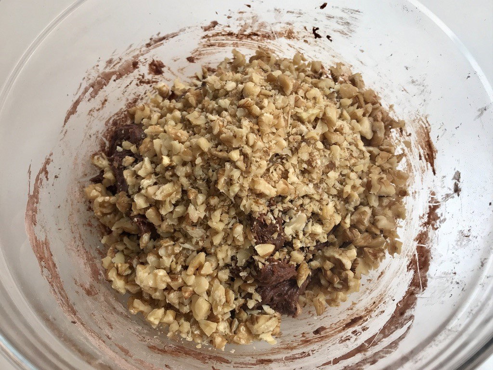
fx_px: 399
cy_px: 185
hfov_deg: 63.4
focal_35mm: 28
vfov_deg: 49.7
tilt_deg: -67.6
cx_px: 246
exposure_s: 1/100
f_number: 1.8
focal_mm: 3.99
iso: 32
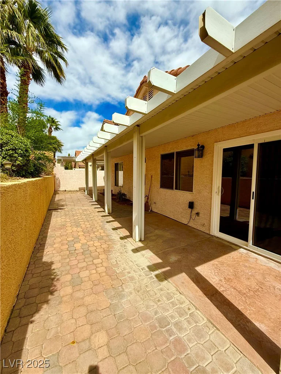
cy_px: 187
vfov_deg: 102.1
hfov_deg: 85.7
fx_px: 152
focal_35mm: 14
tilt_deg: -4.1
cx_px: 140
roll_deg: -1.0
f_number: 2.2
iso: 50
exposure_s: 1/2092
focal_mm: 2.22
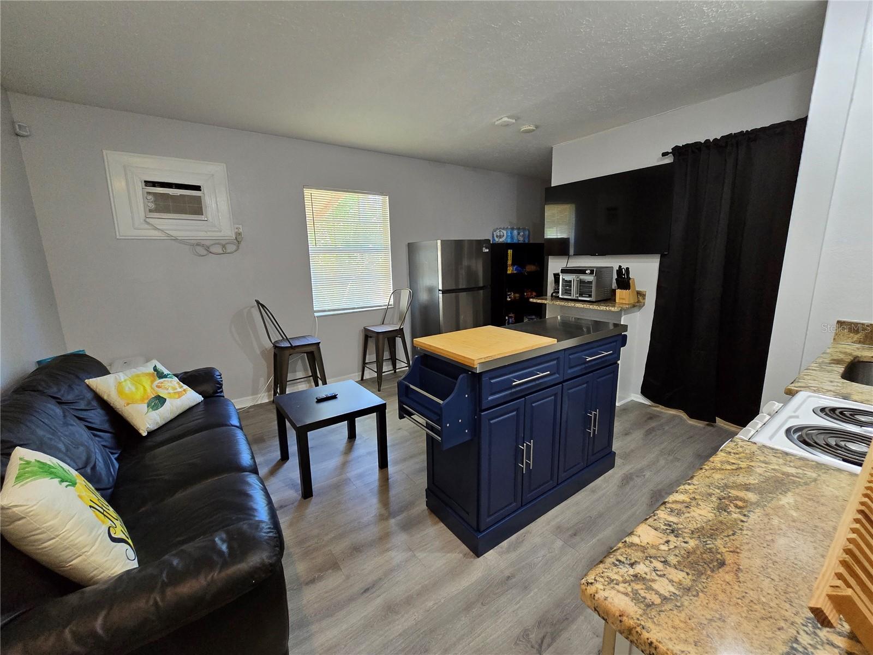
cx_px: 436
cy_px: 328
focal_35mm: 13
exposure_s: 1/60
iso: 320
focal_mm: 2.2
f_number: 2.2
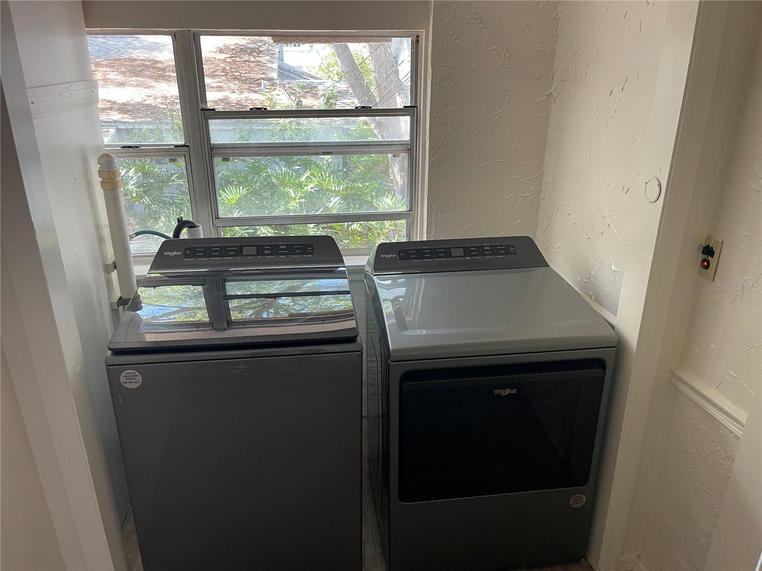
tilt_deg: -22.1
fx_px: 550
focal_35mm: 25
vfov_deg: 54.9
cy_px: 286
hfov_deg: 69.4
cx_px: 381
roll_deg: -0.9
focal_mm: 5.1
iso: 80
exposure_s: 1/60
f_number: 1.6
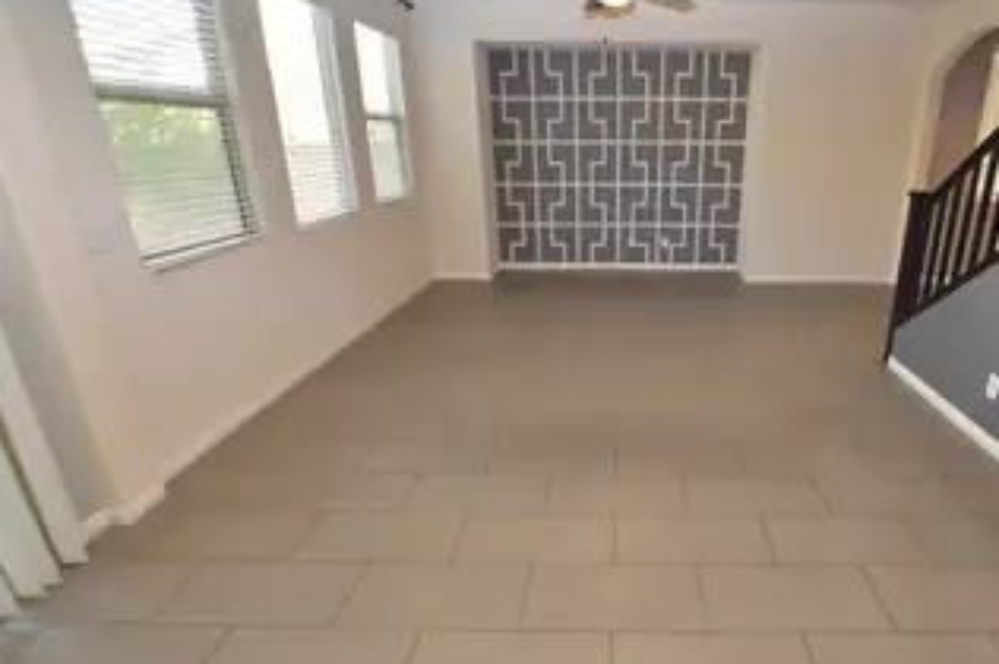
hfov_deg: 85.4
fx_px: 527
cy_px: 364
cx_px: 620
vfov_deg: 64.3
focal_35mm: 19
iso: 400
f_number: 4
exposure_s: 1/60
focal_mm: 10
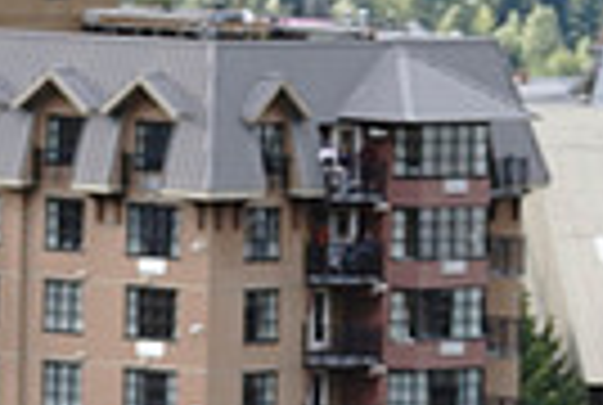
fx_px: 8125
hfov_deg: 4.3
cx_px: 288
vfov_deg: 2.8
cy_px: 772
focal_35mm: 484
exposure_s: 1/1000
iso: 320
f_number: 2.8
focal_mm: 112
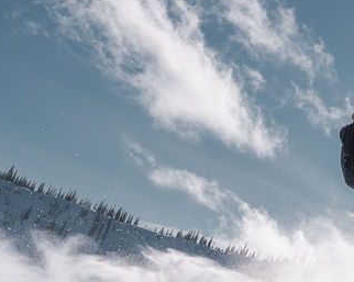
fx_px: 879
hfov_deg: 19.5
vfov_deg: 18.2
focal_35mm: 84
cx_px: 547
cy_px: 77
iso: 200
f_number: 8
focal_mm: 18
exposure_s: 1/1250
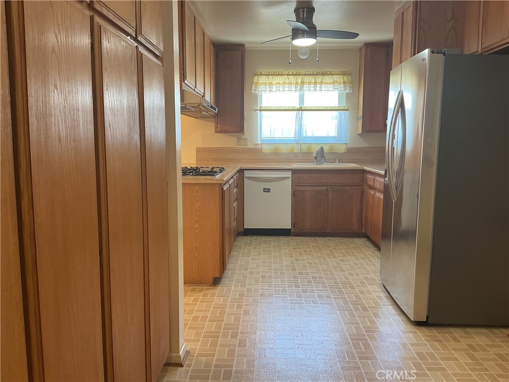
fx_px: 426
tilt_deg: -6.0
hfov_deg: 61.7
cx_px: 254
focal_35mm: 29
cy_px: 191
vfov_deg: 48.2
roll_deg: +0.6
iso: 80
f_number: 1.8
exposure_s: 1/60
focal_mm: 3
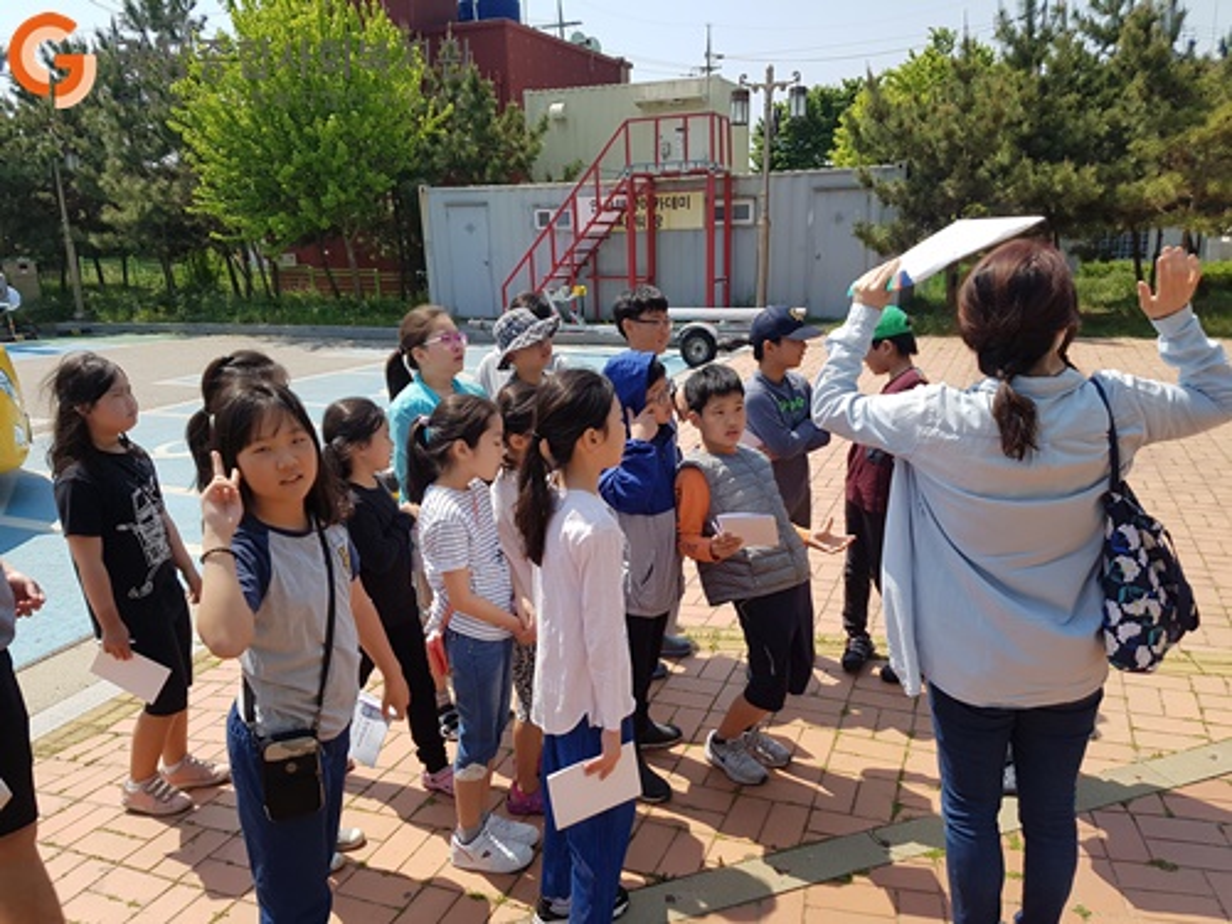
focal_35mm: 26
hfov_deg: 67.3
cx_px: 616
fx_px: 925
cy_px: 462
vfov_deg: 53.1
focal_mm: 4.2
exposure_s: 1/2120
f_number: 1.7
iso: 50
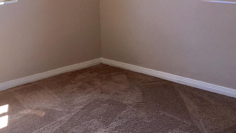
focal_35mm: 64
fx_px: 400
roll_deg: +0.9
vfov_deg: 18.8
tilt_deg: -13.4
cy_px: 59
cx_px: 84
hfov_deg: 32.6
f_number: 2.2
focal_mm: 4.15
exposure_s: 1/120
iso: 40
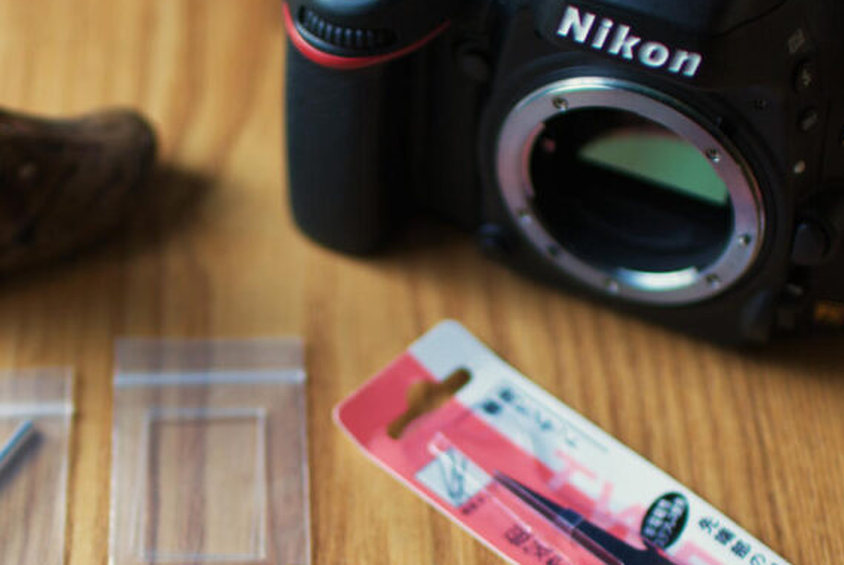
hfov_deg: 24.9
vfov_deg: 16.8
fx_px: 1901
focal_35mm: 81
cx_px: 297
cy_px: 453
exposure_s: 1/50
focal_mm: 30
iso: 100
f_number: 2
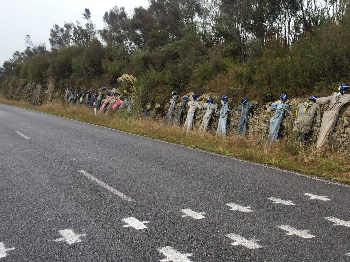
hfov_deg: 40.0
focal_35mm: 46
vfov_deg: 31.0
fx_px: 465
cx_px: 266
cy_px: 196
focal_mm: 4.15
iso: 32
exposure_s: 1/670
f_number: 2.2
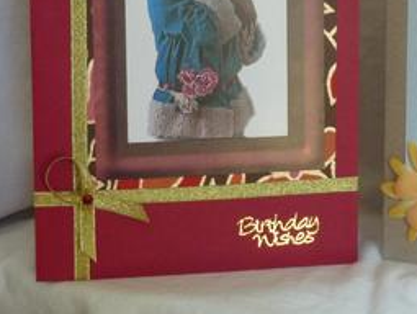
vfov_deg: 12.5
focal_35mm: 118
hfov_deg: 16.5
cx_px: 364
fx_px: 1423
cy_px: 46
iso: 400
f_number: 4.5
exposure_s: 1/30
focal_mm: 11.3
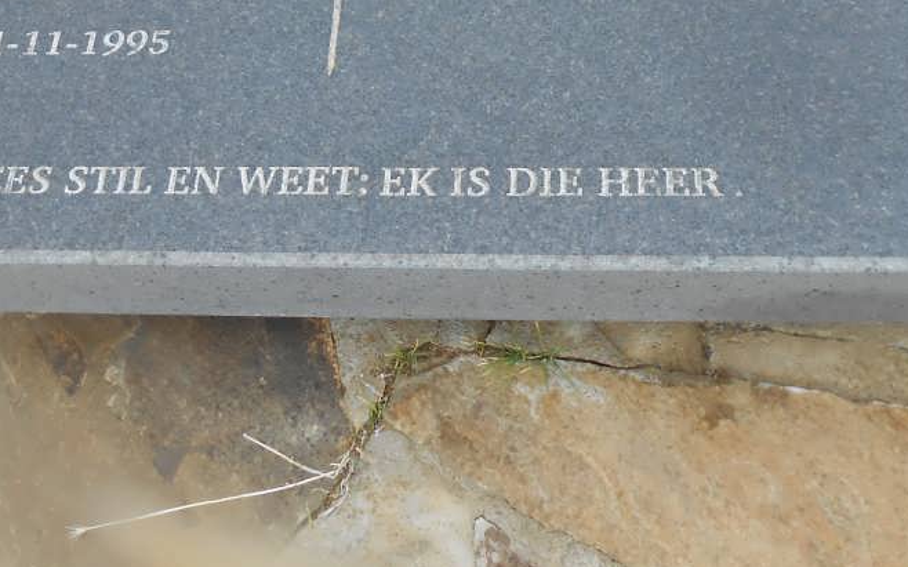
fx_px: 1435
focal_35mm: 58
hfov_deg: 35.1
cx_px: 407
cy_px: 14
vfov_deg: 21.6
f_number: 3.8
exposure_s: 1/60
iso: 80
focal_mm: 5.3
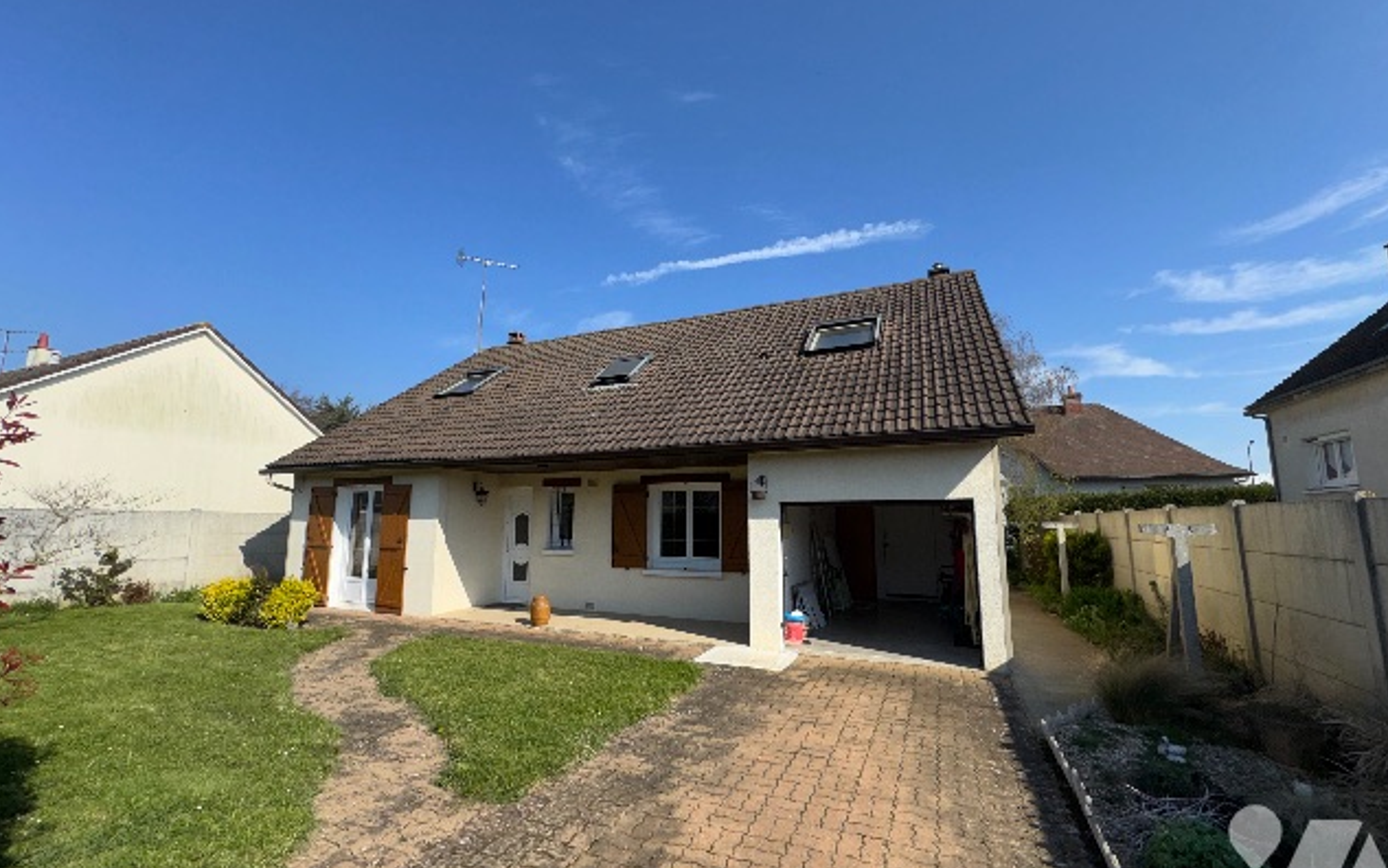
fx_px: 568
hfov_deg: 101.4
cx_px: 693
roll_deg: +0.2
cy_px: 445
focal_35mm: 15
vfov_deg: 74.8
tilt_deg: +8.1
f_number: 2.2
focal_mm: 2.22
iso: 32
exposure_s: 1/2985
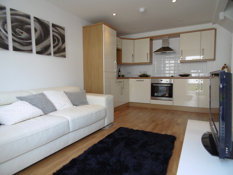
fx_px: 148
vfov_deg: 61.1
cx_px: 116
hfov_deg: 76.4
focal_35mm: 22
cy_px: 88
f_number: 3
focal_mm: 4
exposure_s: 1/60
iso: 100
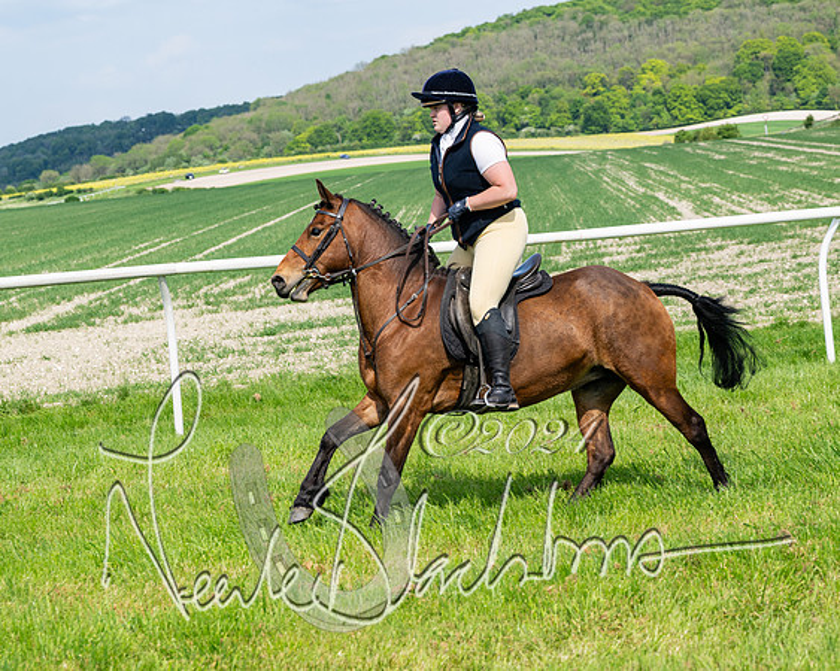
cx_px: 420
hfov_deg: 20.7
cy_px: 336
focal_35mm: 92
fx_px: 2296
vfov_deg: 16.6
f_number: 5.6
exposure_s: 1/1250
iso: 200
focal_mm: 82
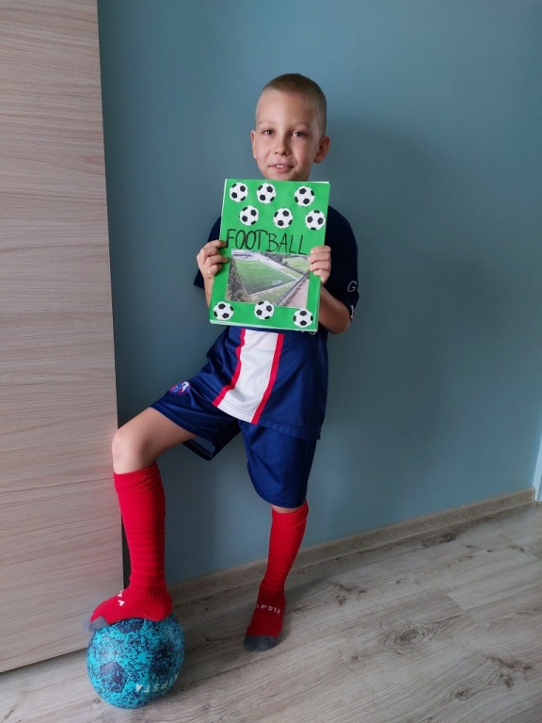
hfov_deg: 56.8
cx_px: 271
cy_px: 362
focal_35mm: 24
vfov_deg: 71.6
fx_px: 501
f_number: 1.8
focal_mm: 5.23
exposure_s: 1/50
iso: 400
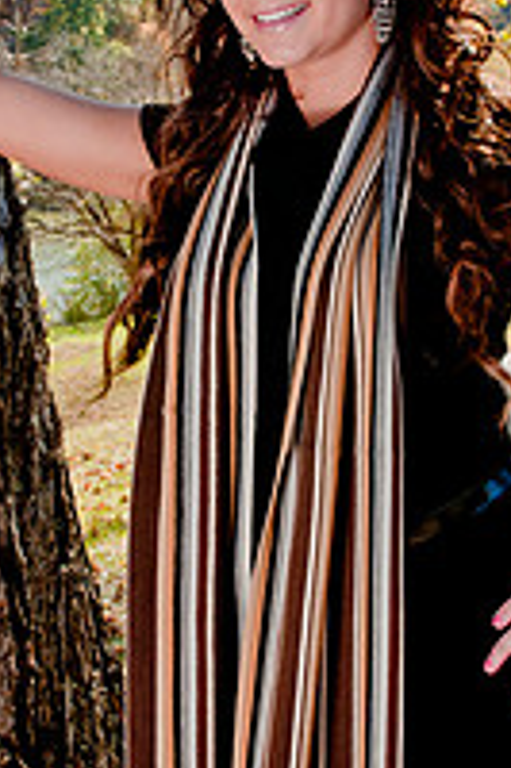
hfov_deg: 16.8
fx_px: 1727
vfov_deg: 25.1
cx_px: 252
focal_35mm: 81
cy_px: 326
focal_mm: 24
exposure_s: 1/80
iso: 200
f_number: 10
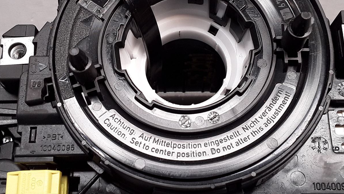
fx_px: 474
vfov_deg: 23.1
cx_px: 162
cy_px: 91
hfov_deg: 39.8
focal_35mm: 52
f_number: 1.9
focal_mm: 2.91
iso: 50
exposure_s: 1/50
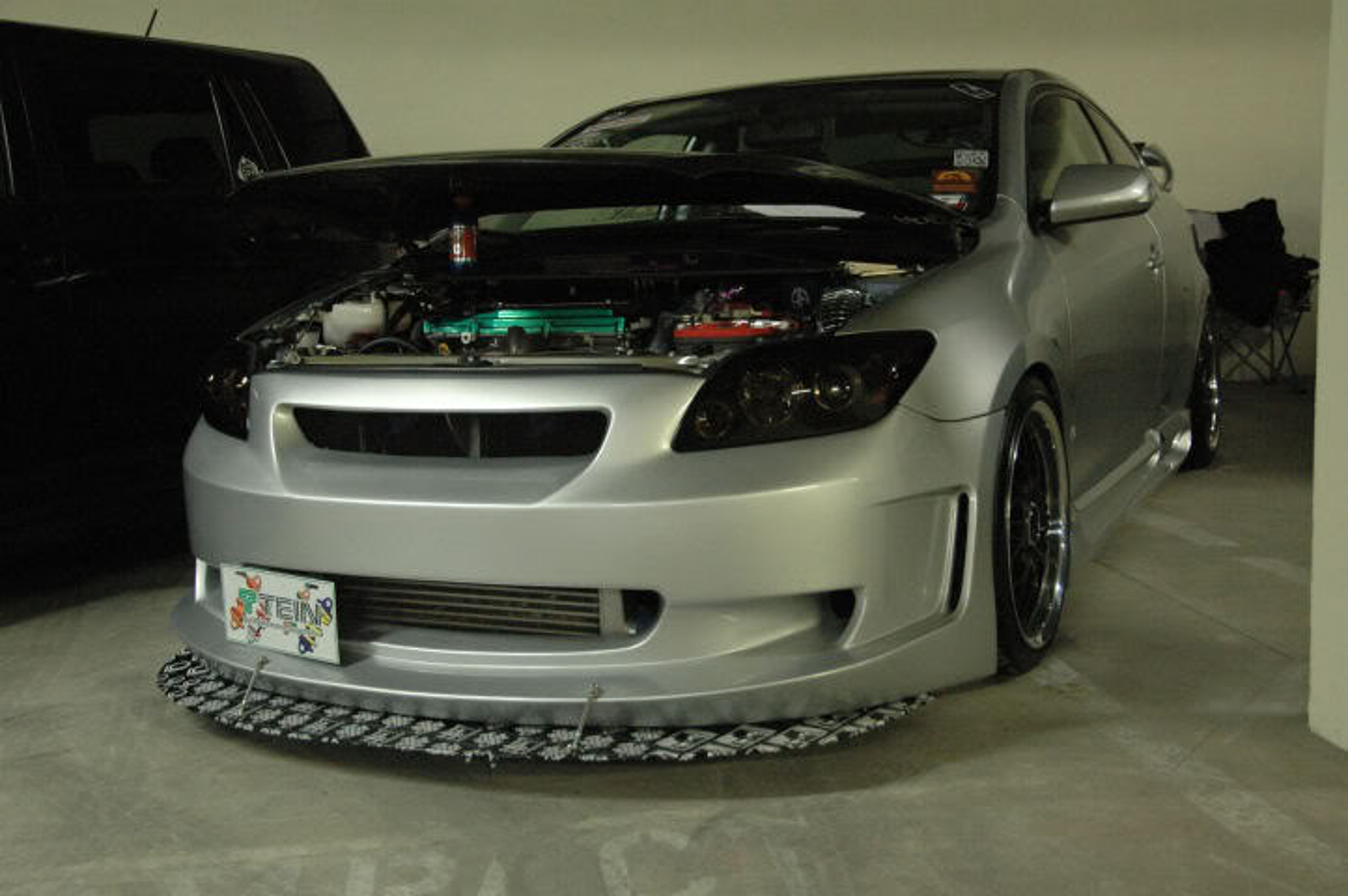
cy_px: 448
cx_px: 674
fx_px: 1571
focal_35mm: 42
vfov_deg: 31.8
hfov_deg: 46.4
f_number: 4
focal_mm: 28
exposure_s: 1/20
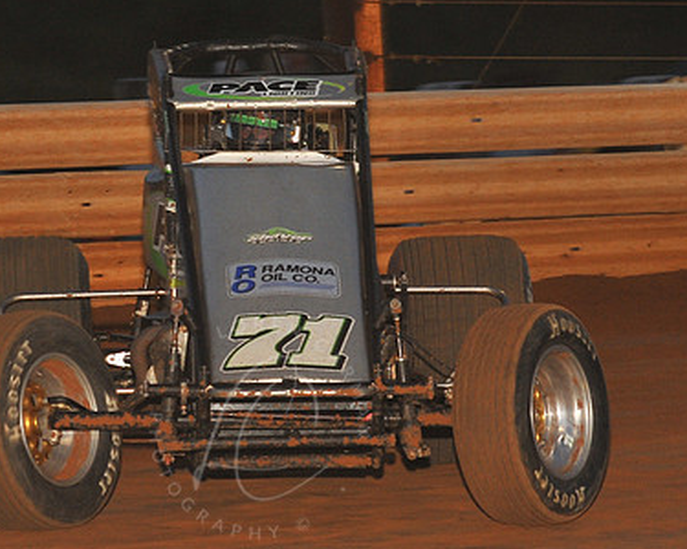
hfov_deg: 11.1
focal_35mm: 174
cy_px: 259
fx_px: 3538
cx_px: 258
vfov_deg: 8.9
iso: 1000
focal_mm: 120
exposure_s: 1/320
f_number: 7.1
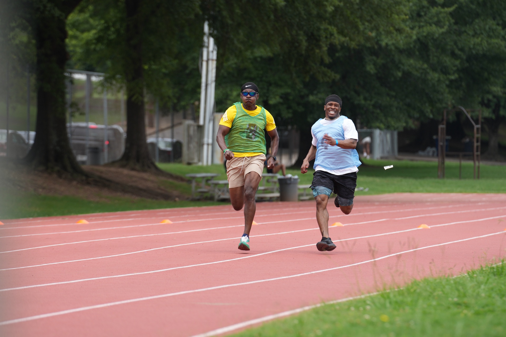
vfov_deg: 5.1
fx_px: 3795
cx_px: 253
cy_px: 168
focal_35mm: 270
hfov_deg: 7.6
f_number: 4
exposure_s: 1/1000
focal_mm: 180
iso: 160
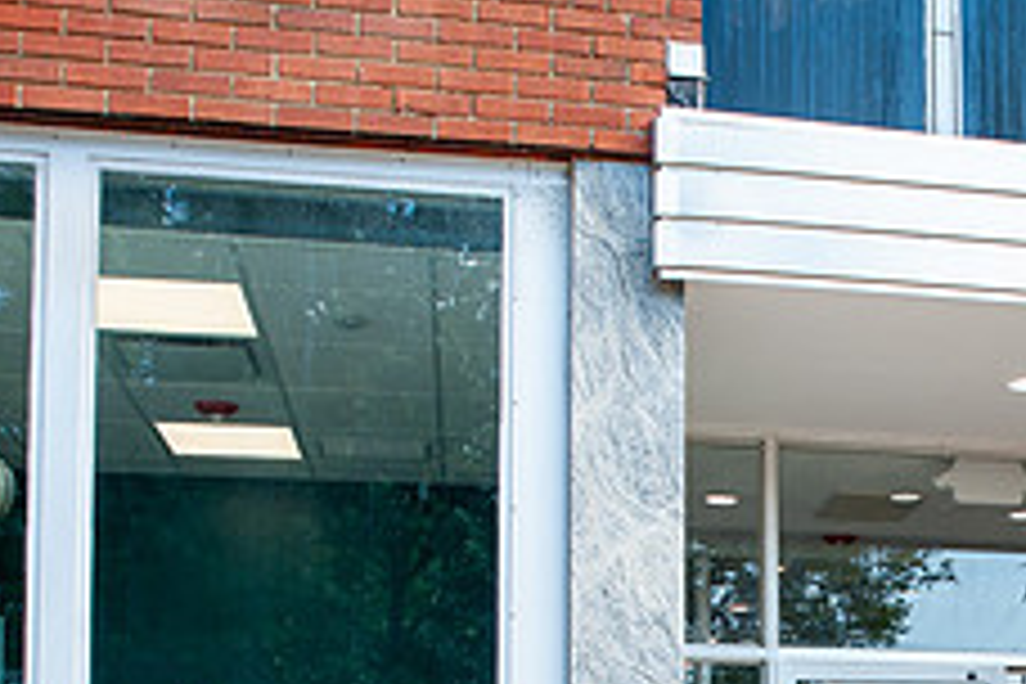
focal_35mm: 61
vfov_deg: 20.7
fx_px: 1738
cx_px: 968
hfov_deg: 31.0
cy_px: 828
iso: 400
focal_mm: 24
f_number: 8
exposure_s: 1/200
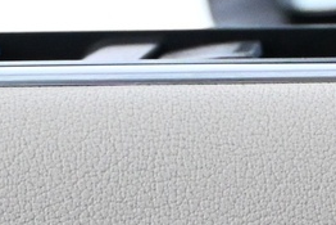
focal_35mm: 283
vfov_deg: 4.7
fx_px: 2639
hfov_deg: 7.3
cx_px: 326
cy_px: 624
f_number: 4.8
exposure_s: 1/60
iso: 3600
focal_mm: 30.5
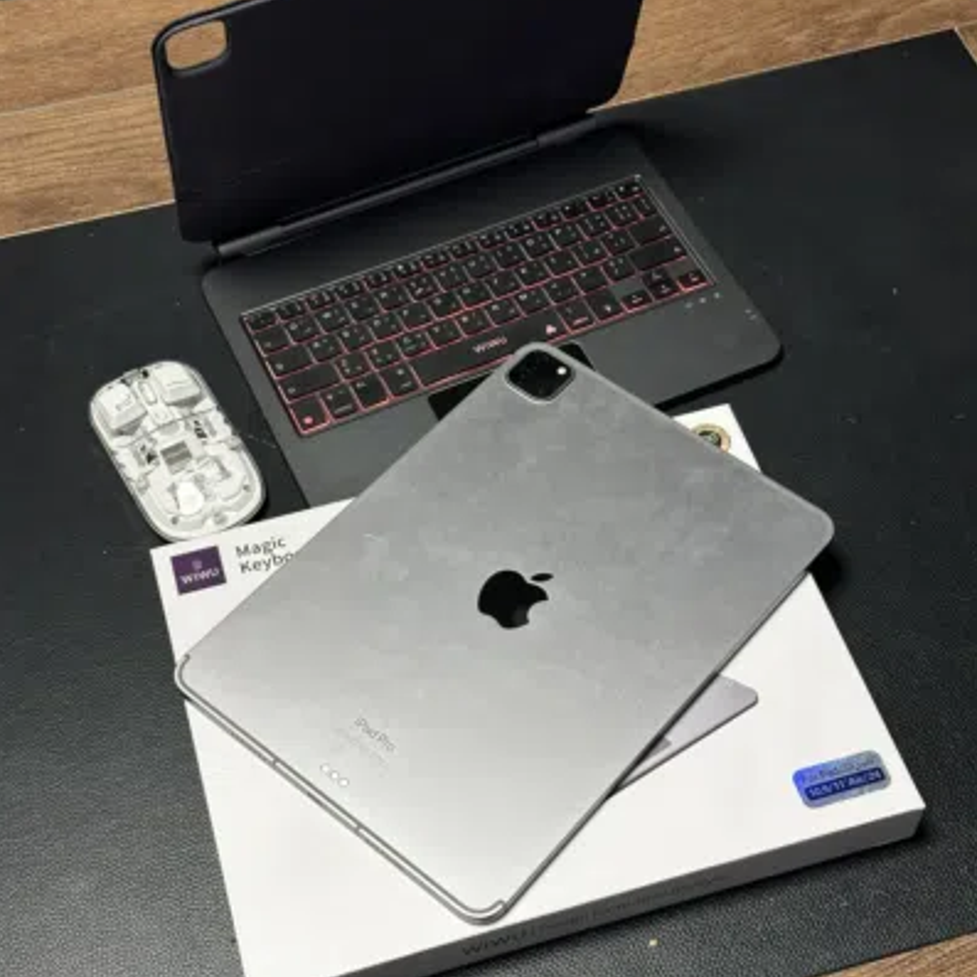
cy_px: 498
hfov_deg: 30.0
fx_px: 1820
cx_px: 487
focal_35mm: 57
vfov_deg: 30.0
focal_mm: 6.86
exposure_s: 1/100
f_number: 1.78
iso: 125
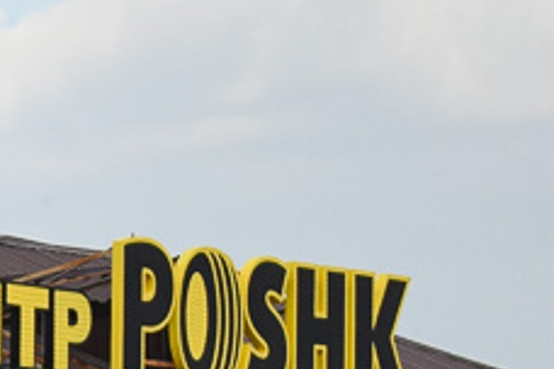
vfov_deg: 3.1
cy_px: 731
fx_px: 6688
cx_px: -855
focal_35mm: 435
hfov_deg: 4.6
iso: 200
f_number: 6.3
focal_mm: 55
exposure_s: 1/800
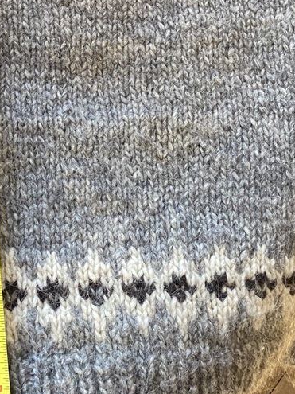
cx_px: -27
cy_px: 12
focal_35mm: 70
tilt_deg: -69.6
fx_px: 796
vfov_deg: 26.5
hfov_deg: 20.1
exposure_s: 1/60
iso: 400
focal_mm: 4.25
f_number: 1.8
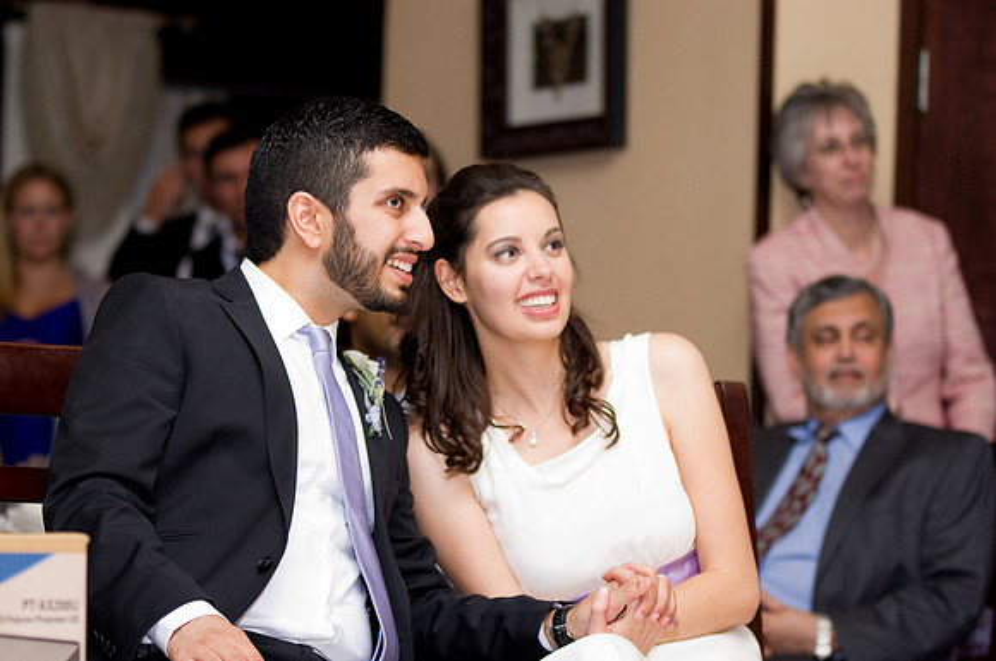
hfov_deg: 14.8
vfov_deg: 9.8
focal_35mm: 139
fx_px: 3840
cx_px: 498
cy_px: 330
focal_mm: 92.5
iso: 800
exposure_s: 1/160
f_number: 2.8
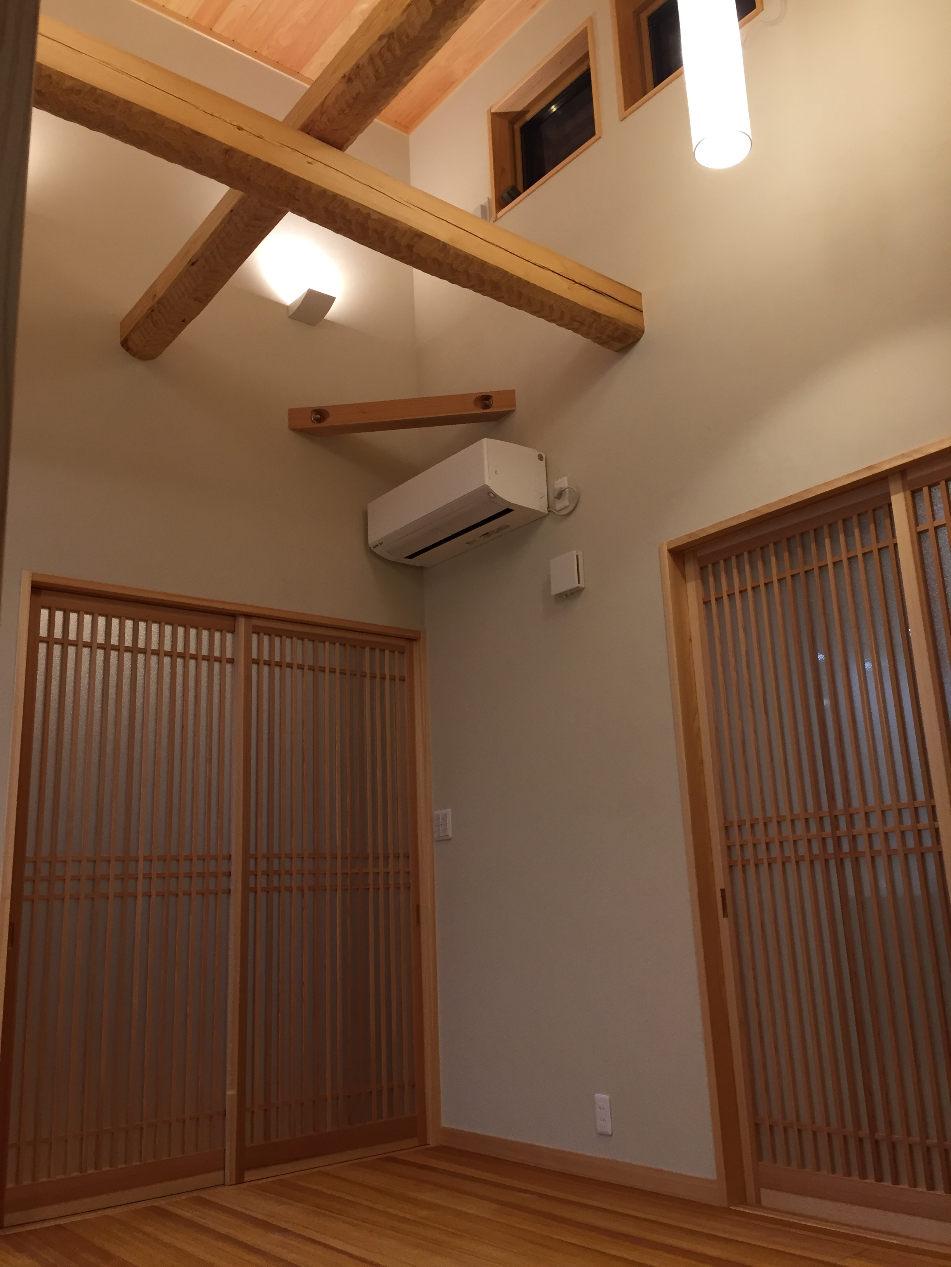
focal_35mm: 29
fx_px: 1062
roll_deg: +2.7
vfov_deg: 61.7
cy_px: 634
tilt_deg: +15.4
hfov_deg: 48.2
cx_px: 476
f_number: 2.2
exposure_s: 1/30
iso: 80
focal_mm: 4.15
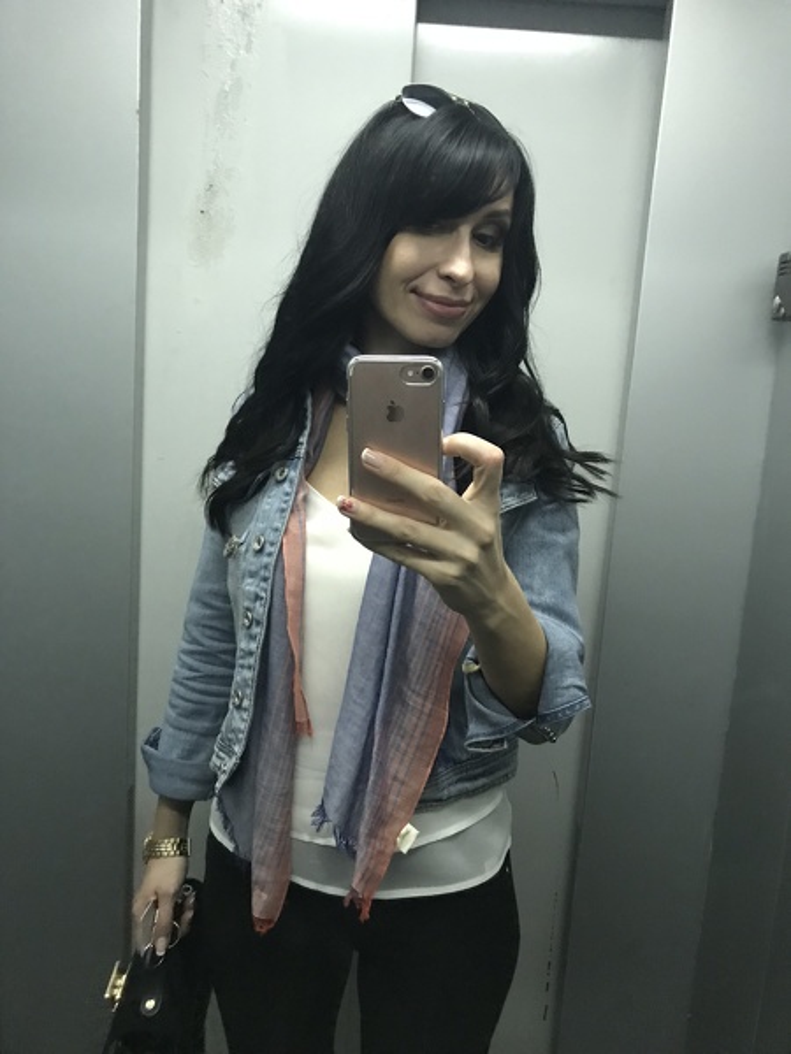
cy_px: 527
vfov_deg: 63.4
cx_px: 396
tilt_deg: -8.9
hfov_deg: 49.7
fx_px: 853
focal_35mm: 28
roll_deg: -3.8
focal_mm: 3.99
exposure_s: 1/6
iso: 100
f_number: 1.8
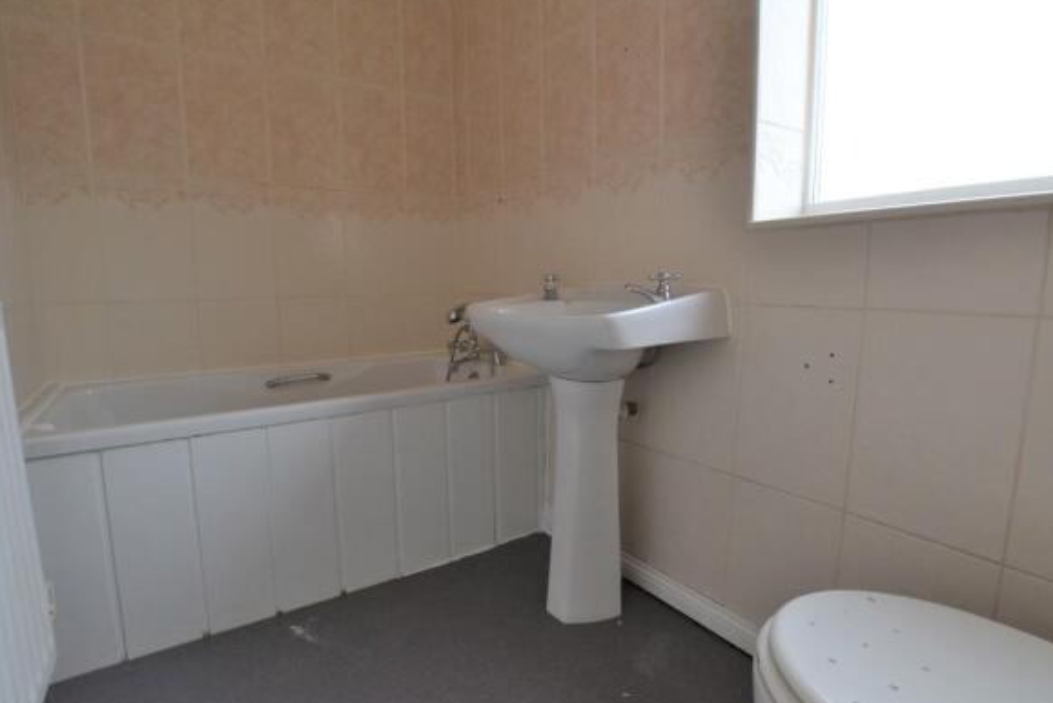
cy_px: 356
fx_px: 497
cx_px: 522
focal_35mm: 17
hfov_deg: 93.2
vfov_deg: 70.5
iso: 400
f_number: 5
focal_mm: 10
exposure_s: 1/100
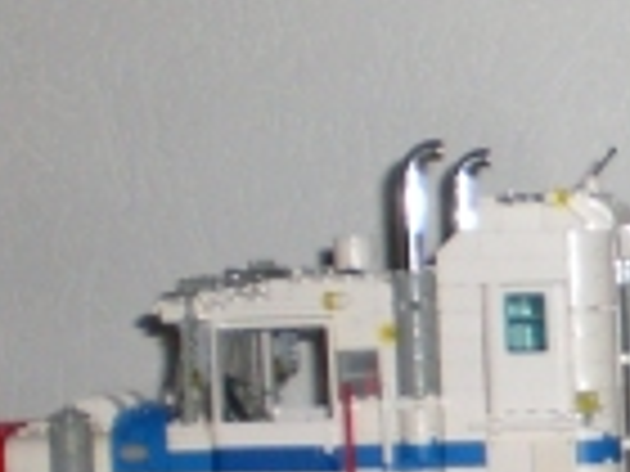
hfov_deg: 10.4
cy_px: 571
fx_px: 3167
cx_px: 1300
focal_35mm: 174
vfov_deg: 8.4
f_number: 3.1
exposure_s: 1/60
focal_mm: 6.3
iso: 200
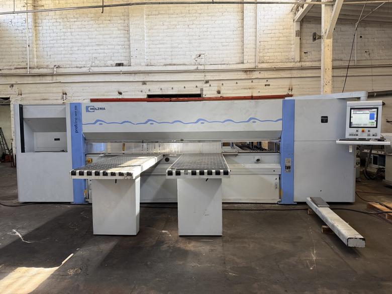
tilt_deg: -2.6
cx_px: 196
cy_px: 147
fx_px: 272
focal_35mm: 24
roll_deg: +0.8
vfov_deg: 56.8
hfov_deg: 71.6
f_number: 1.78
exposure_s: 1/120
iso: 200
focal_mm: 6.76
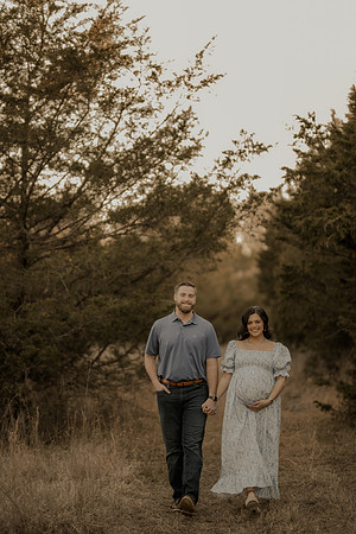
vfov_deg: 23.9
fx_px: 1261
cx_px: 178
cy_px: 267
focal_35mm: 85
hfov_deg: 16.1
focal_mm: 85
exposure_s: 1/250
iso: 100
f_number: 1.4
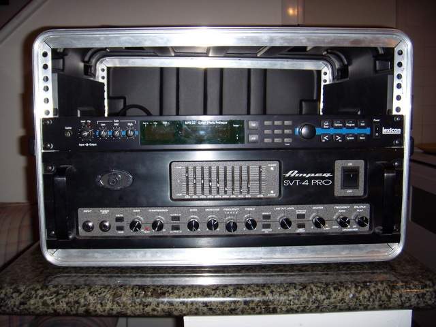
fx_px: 479
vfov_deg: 37.7
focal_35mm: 38
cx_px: 218
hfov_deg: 49.0
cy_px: 164
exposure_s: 1/60.2
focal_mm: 6.4
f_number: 3.5
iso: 64
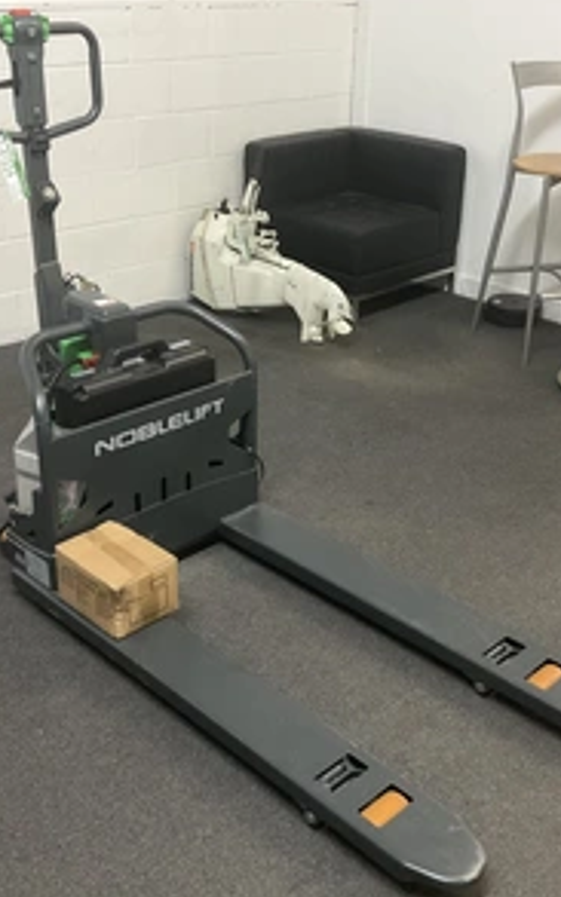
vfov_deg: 47.2
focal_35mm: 42
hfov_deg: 30.5
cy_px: 450
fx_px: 1028
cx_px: 300
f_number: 1.8
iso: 250
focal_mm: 3
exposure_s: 1/40
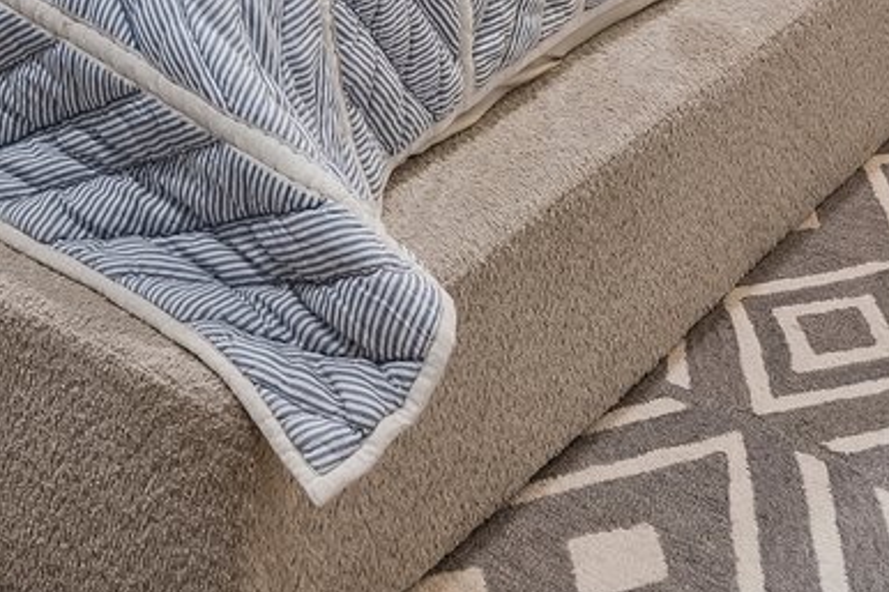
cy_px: -771
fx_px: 2098
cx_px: -154
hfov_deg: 22.2
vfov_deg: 12.8
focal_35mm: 85
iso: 250
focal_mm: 16
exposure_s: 1/13
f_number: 6.3
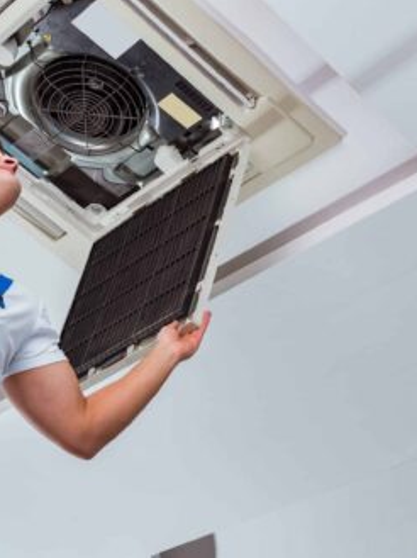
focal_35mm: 82
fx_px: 1320
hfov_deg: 17.8
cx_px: 68
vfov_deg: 23.9
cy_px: 280
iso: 400
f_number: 5
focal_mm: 56
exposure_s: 1/100
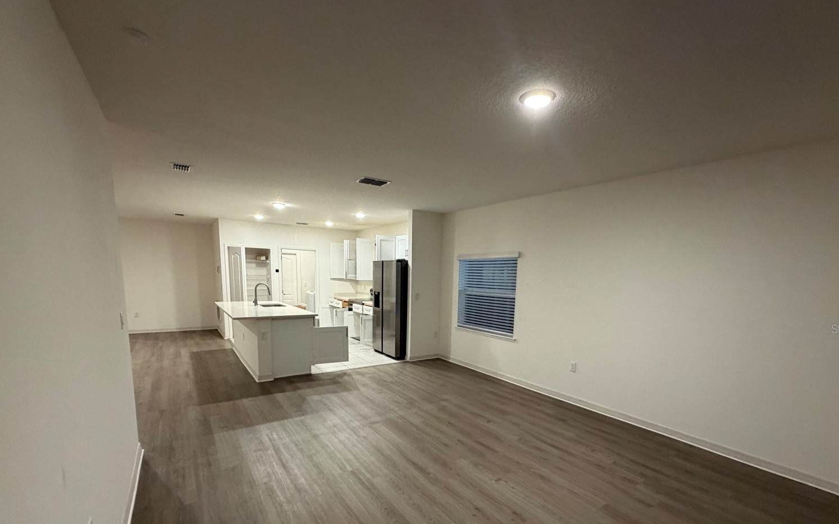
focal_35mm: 16
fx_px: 366
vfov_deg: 70.1
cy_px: 328
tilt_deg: -8.5
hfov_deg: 97.8
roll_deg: -1.8
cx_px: 433
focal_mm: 2.22
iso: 500
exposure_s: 1/60
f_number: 2.2
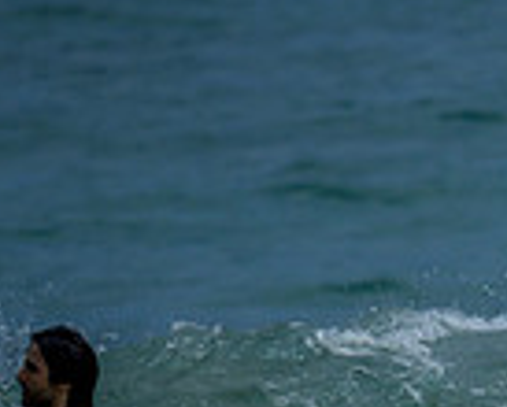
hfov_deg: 0.4
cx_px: 1073
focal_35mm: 4338
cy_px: 499
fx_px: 65186
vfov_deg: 0.4
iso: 180
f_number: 6.3
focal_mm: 800
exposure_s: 1/2500
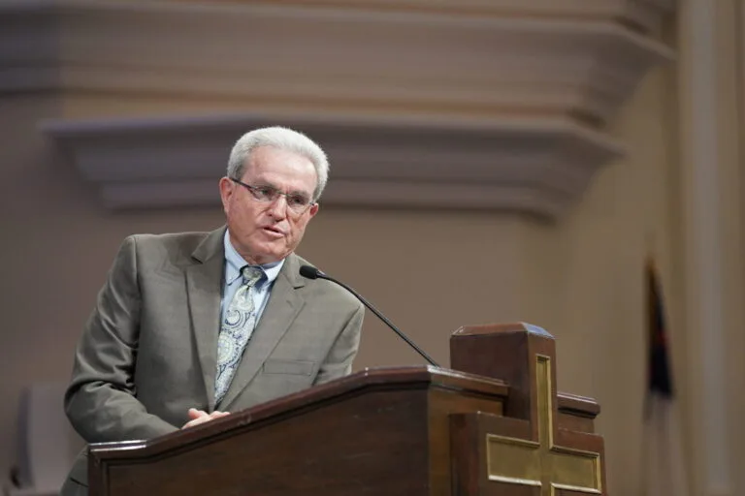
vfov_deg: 10.0
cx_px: 372
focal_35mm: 137
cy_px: 248
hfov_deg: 15.0
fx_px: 2835
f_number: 3.2
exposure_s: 1/500
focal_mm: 137
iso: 2000
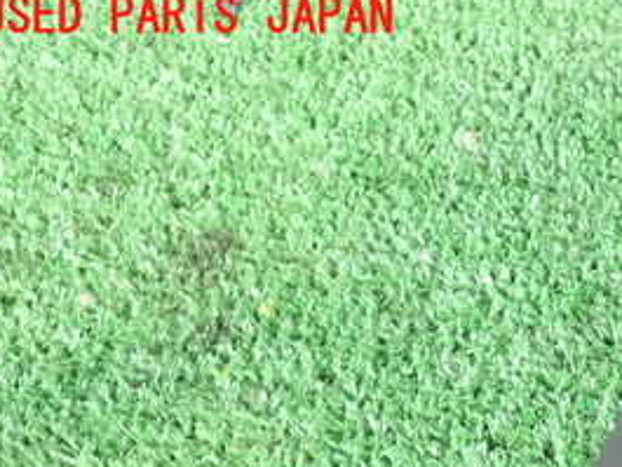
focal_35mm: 113
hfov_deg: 16.9
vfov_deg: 12.9
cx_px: 671
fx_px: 2031
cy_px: 516
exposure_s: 1/30
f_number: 3.2
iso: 800
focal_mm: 9.01
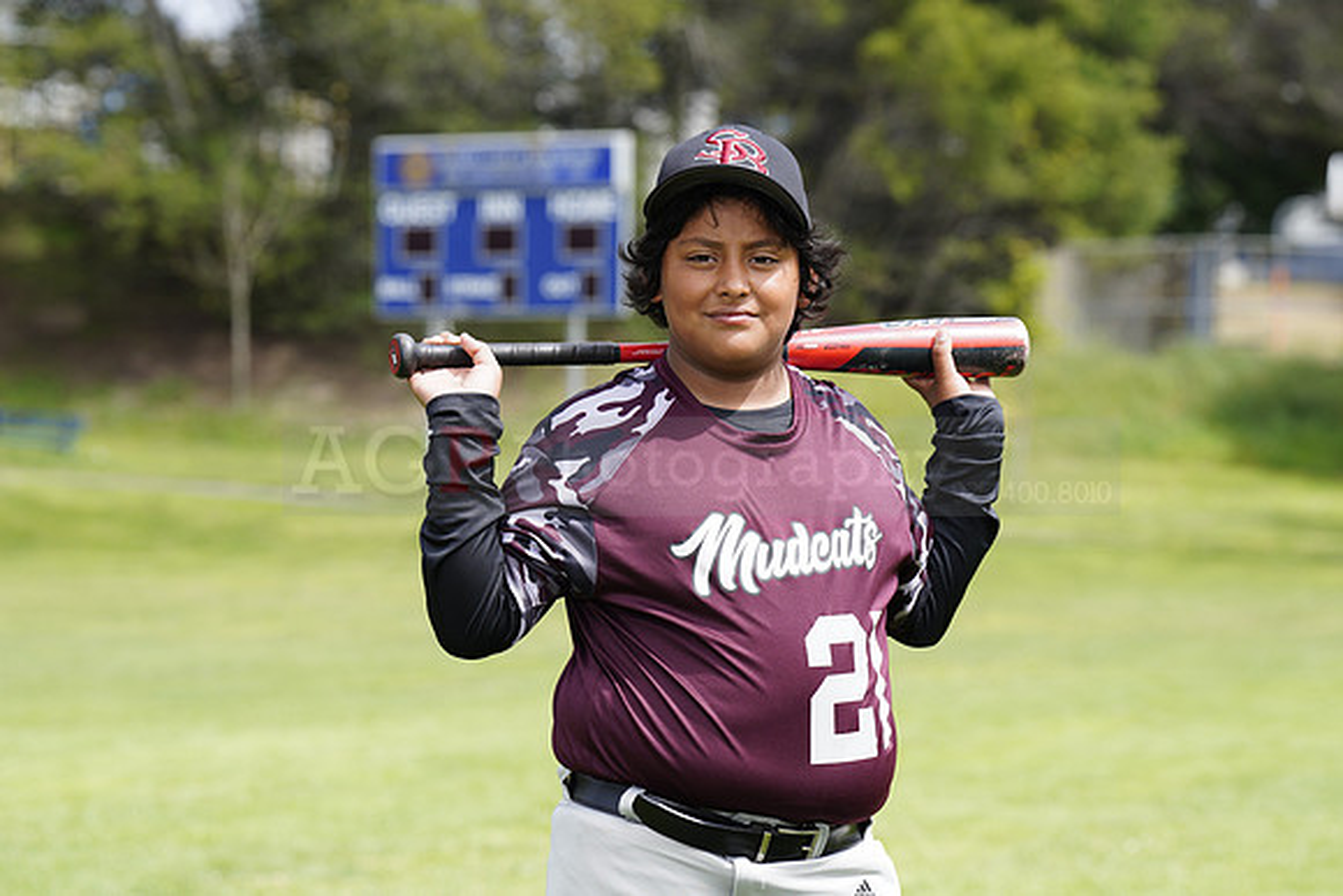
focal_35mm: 142
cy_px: 448
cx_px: 672
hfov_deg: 14.4
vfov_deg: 9.7
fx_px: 5298
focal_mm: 142
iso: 100
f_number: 6.3
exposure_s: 1/200
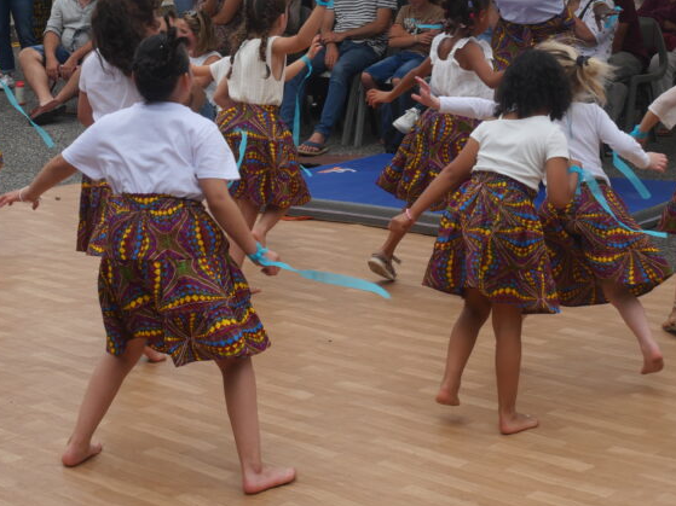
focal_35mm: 88
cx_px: 256
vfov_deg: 16.6
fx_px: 1718
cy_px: 57
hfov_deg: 22.2
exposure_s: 1/320
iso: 200
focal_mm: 24
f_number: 9
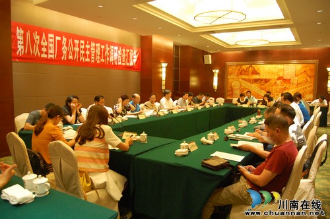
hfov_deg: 67.4
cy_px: 110
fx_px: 247
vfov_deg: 47.8
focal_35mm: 27
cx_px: 165
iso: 1600
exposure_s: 1/30
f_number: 3.5
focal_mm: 18
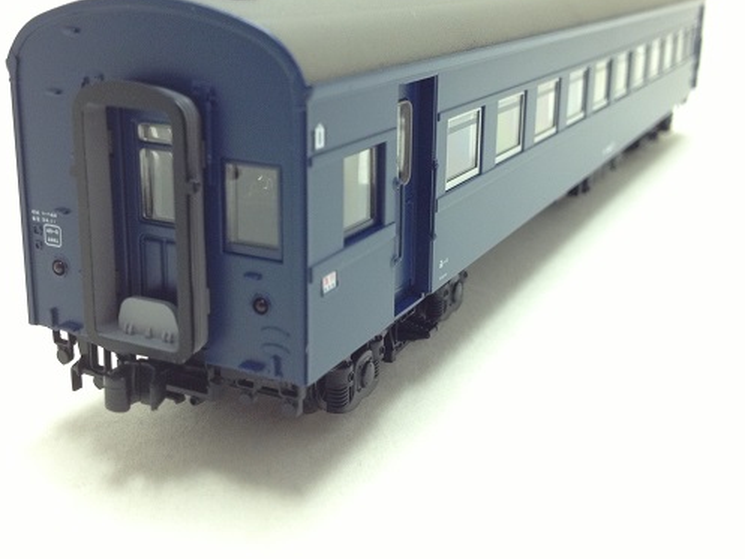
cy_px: 204
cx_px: 375
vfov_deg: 31.4
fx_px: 990
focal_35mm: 46
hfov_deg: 41.2
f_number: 2.4
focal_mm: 4.28
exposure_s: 1/20
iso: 100
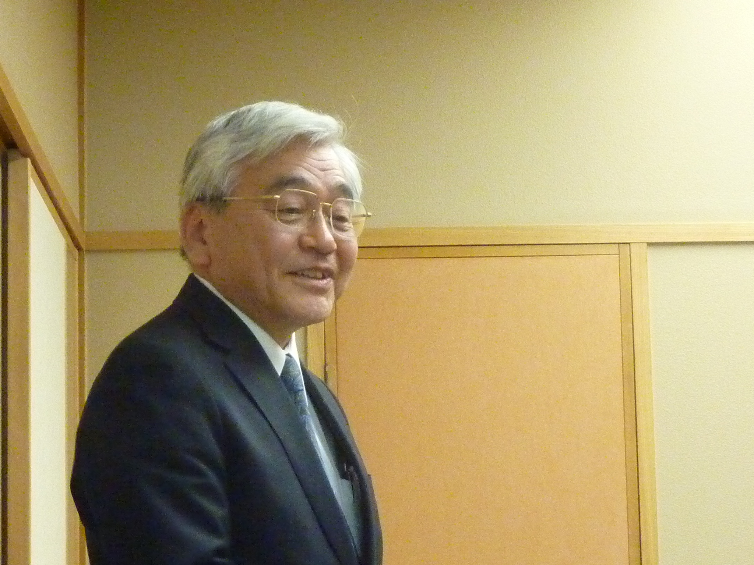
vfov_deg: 10.6
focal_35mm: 140
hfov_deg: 14.1
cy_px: 282
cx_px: 377
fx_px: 3049
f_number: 4.2
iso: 800
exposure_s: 1/20
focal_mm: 12.8
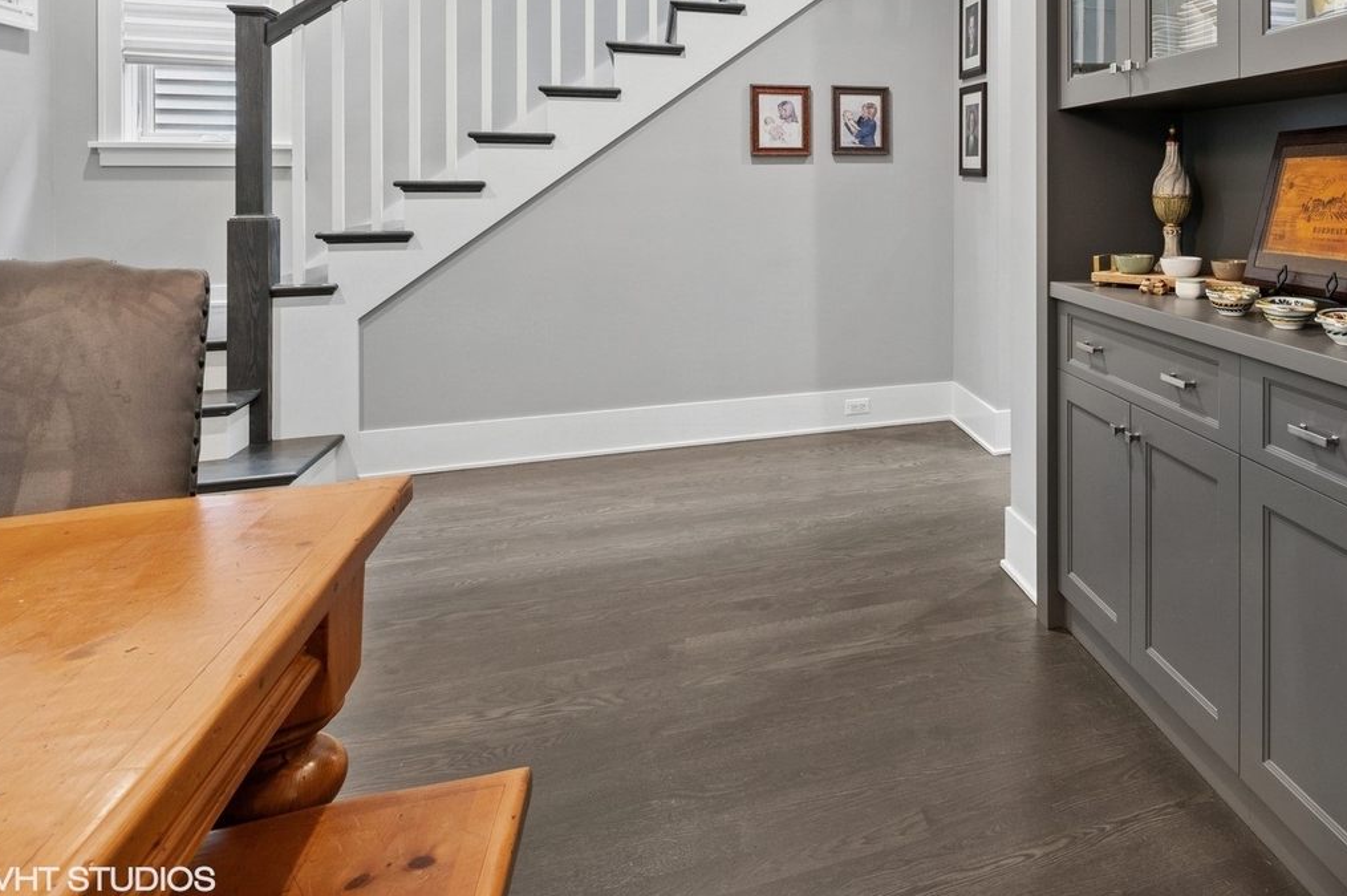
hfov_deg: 67.2
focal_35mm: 25
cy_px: 191
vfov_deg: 48.9
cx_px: 1017
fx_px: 927
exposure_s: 1/3
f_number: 9.5
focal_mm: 15.5
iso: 400
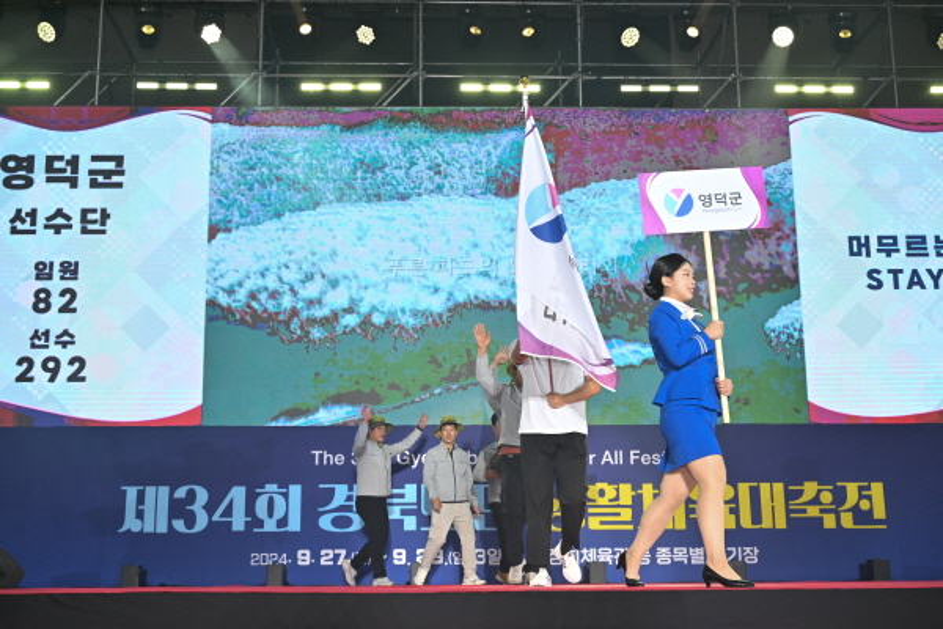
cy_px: 314
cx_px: 472
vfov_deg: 29.2
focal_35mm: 46
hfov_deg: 42.7
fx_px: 1205
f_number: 6.3
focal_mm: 46
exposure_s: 1/250
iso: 2000
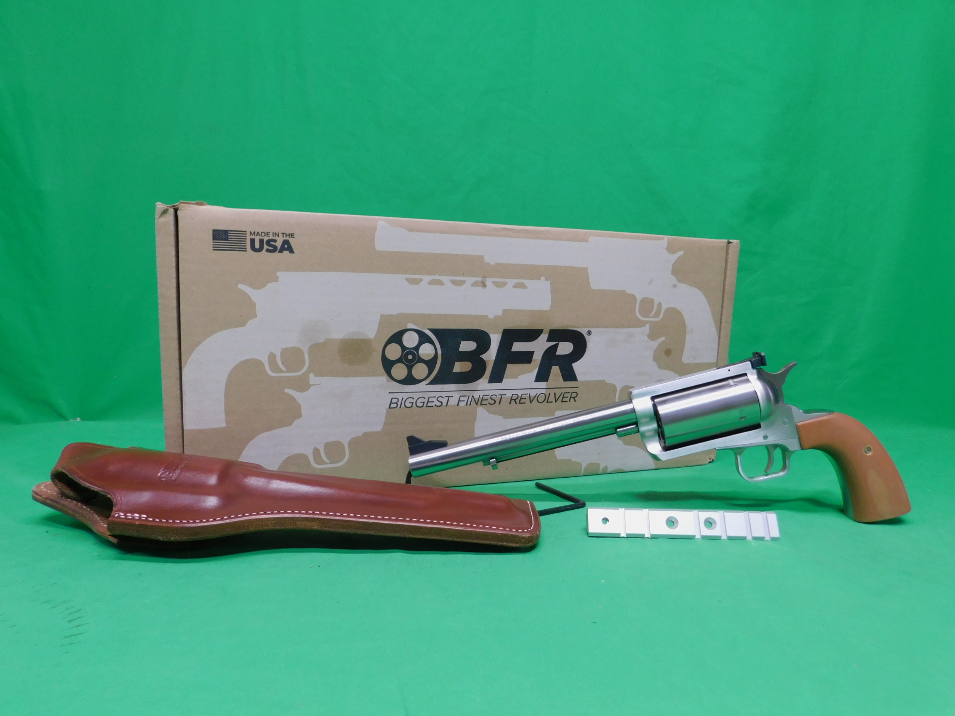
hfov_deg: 73.9
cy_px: 358
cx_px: 478
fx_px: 635
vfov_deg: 58.9
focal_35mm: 23
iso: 125
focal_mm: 4
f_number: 3
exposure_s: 1/40
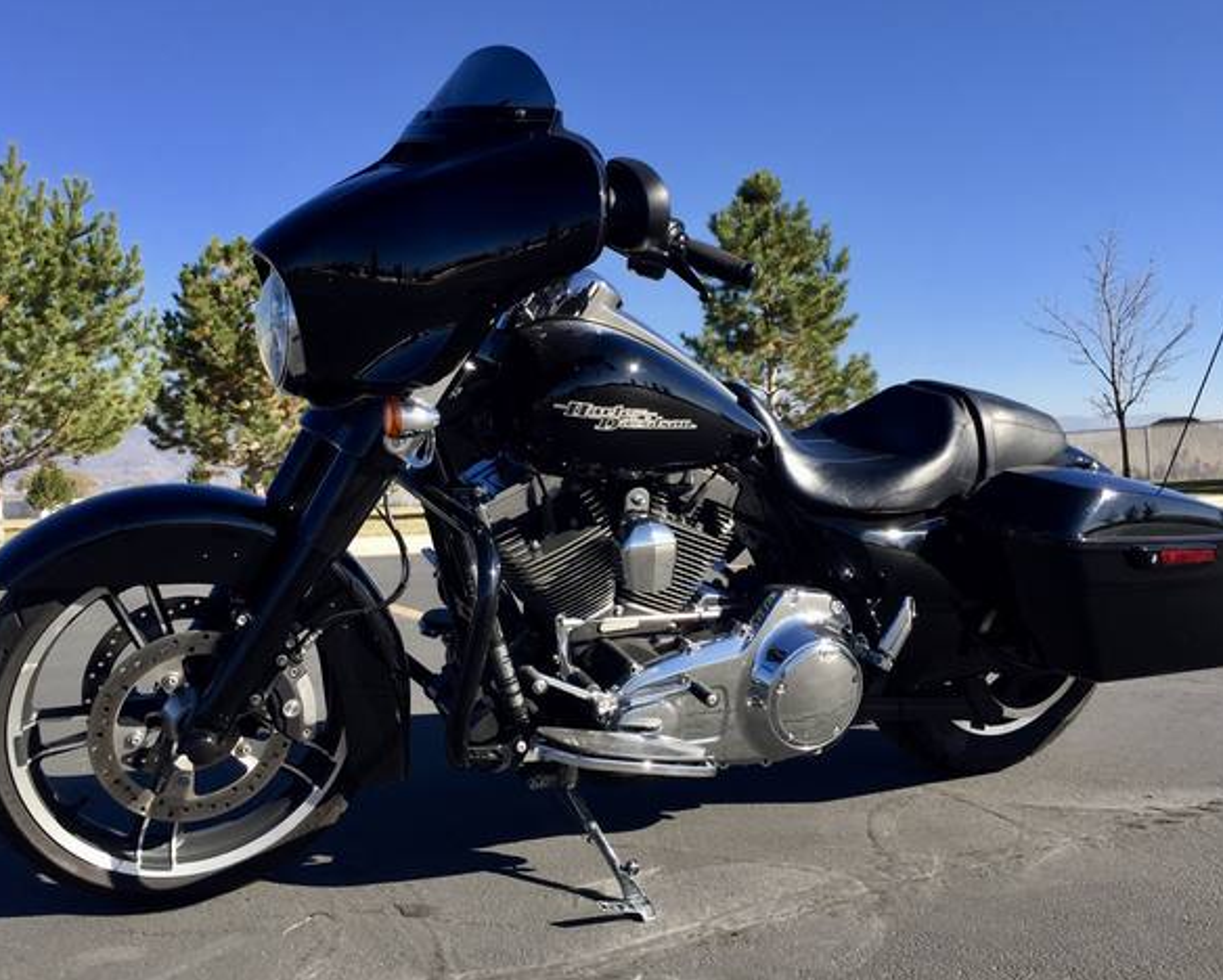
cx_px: 614
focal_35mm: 31
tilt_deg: +1.9
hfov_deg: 57.1
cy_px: 496
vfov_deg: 47.2
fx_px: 1123
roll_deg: +1.0
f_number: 2.2
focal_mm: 4.15
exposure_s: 1/879
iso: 32
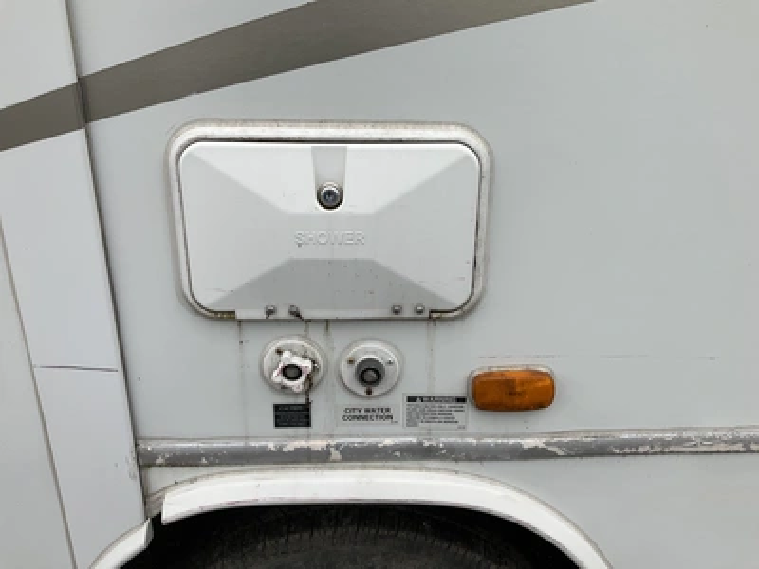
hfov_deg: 61.7
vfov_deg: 48.2
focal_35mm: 29
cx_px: 380
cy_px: 284
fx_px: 636
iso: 25
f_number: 1.8
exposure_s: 1/1848
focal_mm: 3
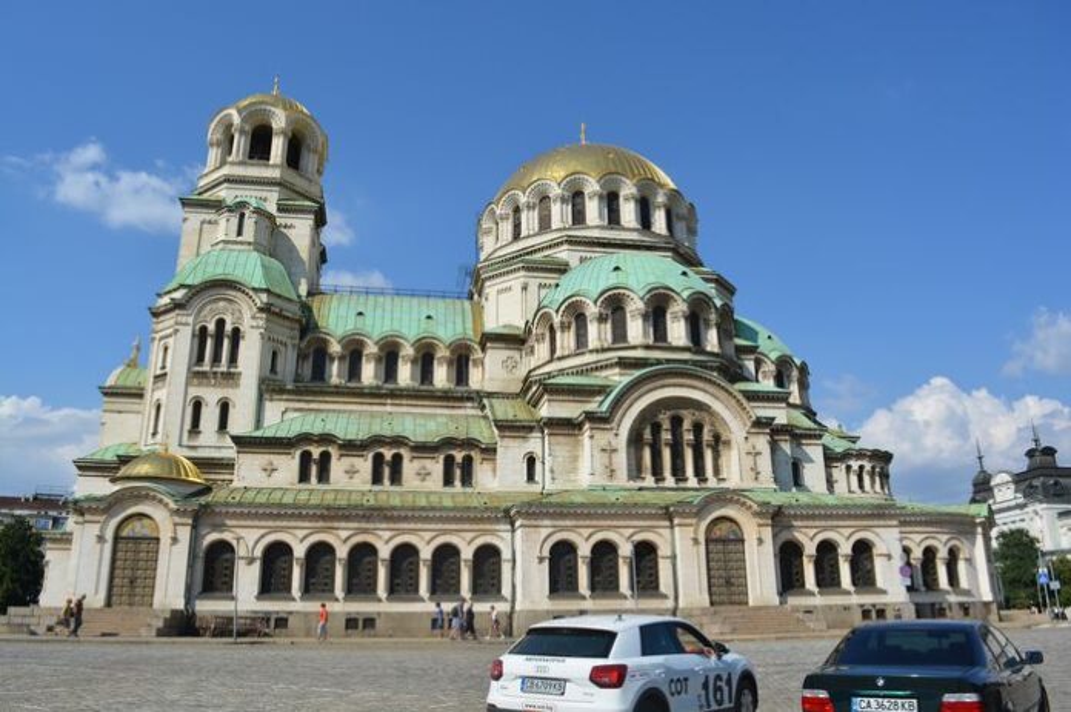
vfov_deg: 47.9
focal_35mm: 27
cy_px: 356
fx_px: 803
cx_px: 536
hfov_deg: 67.4
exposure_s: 1/400
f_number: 10
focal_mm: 18
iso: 100
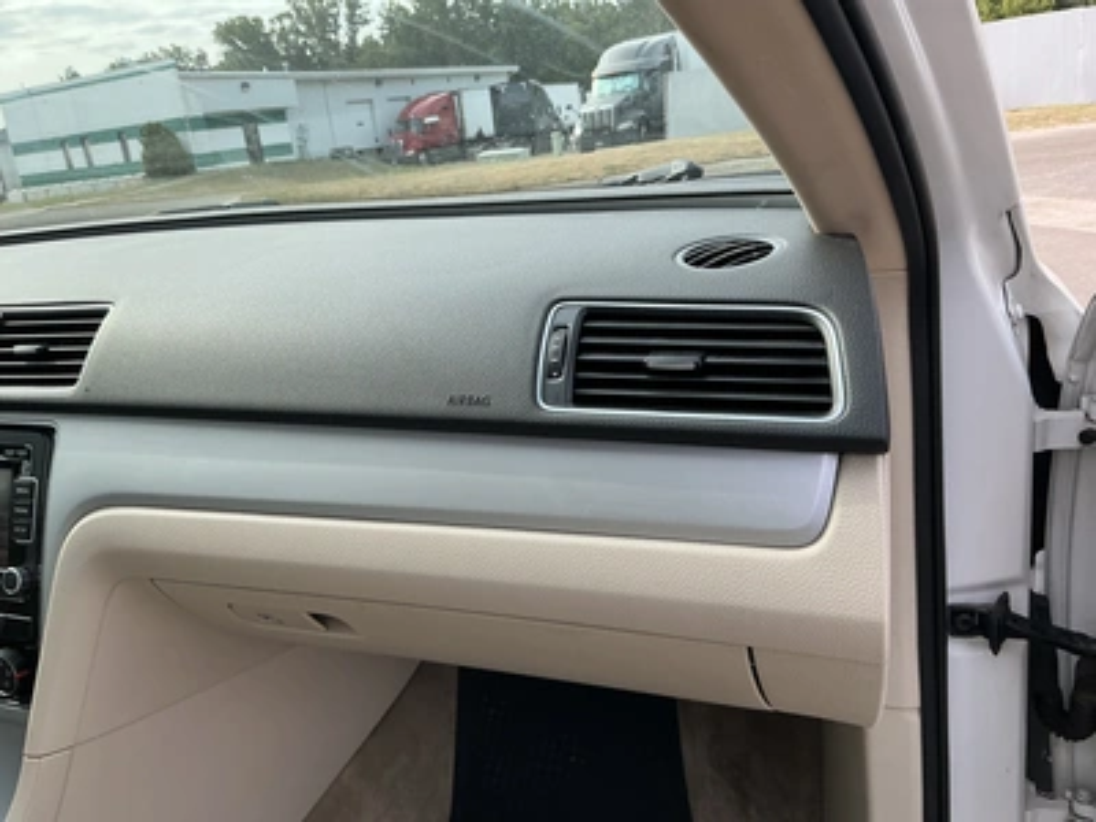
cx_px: 548
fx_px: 887
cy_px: 411
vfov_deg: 49.7
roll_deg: +6.9
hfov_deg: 63.4
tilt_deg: -17.3
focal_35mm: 28
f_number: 1.8
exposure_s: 1/355
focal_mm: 3
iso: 25
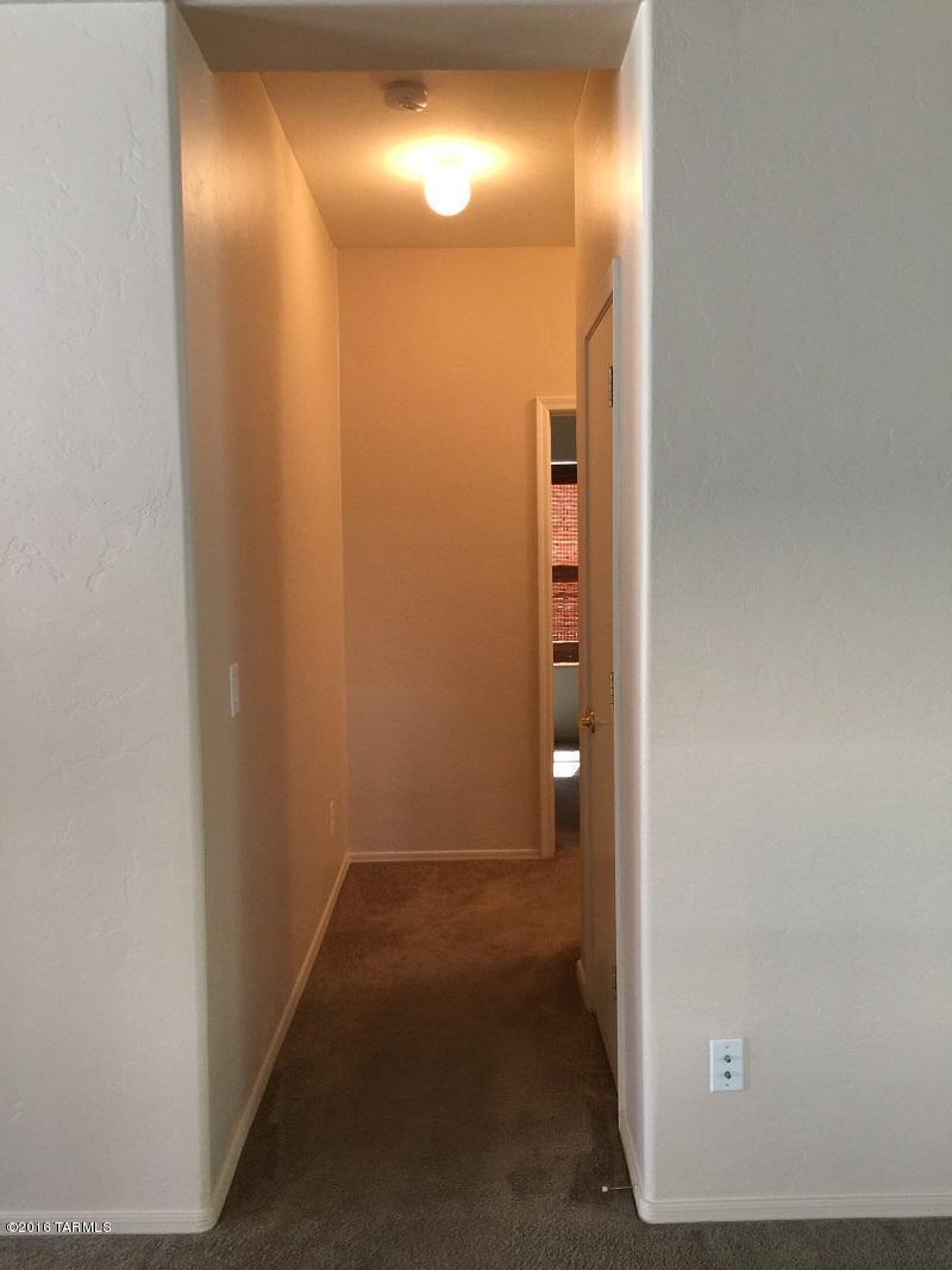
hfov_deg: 48.2
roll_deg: +0.3
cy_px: 635
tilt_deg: -3.0
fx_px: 1063
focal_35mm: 29
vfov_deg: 61.6
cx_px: 476
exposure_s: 1/15
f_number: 2.2
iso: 80
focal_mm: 4.15
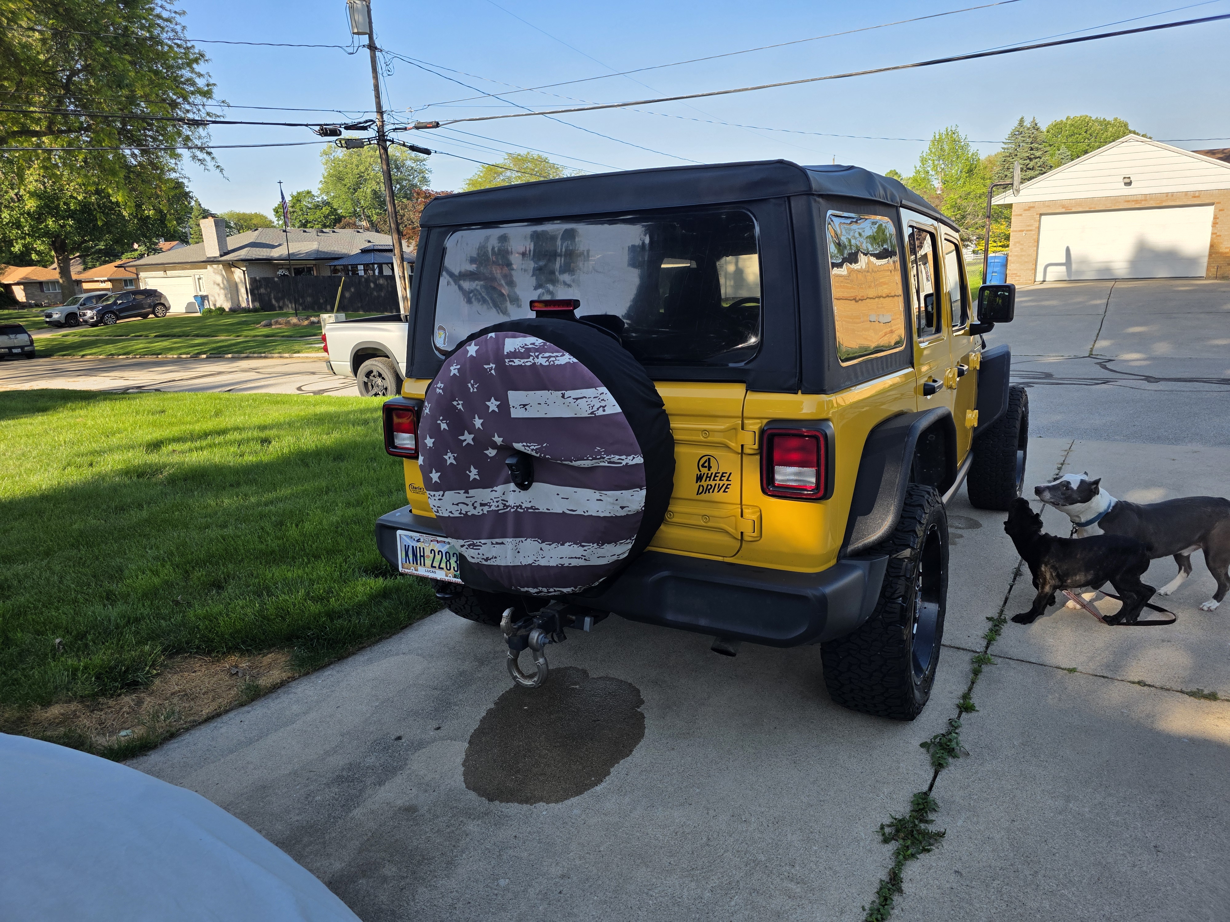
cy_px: 461
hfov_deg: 73.9
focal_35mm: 23
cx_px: 615
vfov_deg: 58.9
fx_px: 817
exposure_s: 1/2874
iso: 80
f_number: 1.7
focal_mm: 6.3
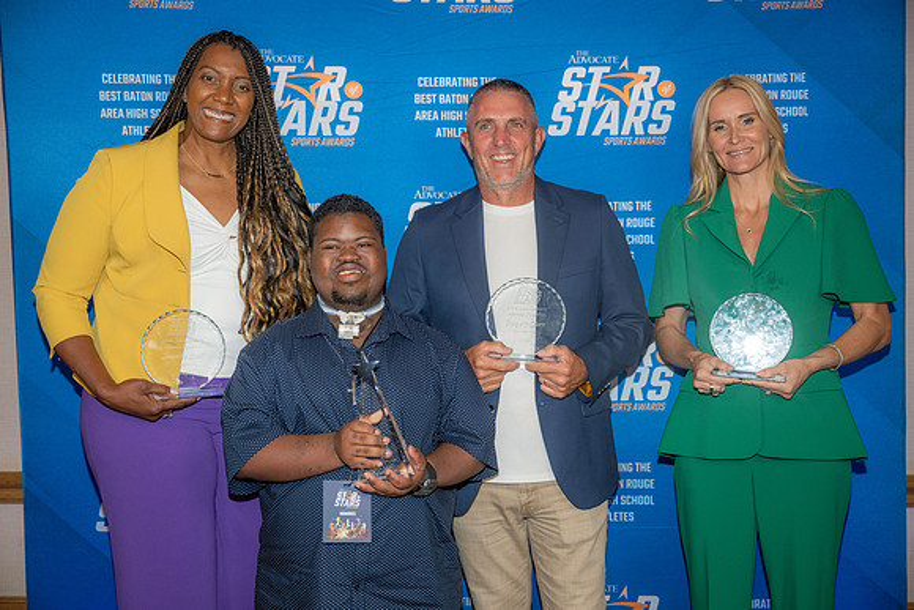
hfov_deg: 45.4
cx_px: 457
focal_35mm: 43
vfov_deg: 31.2
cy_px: 305
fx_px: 1092
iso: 320
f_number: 3.2
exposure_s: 1/160
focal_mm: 43
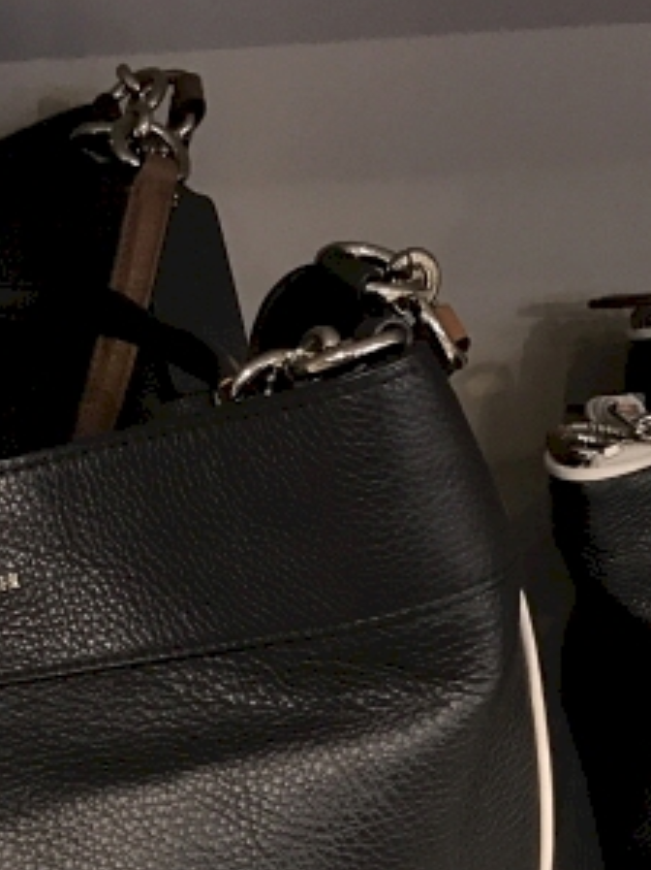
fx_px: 1882
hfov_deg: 18.9
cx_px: -49
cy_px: 1065
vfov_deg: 23.6
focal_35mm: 75
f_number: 1.8
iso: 40
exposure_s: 1/20
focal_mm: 3.99
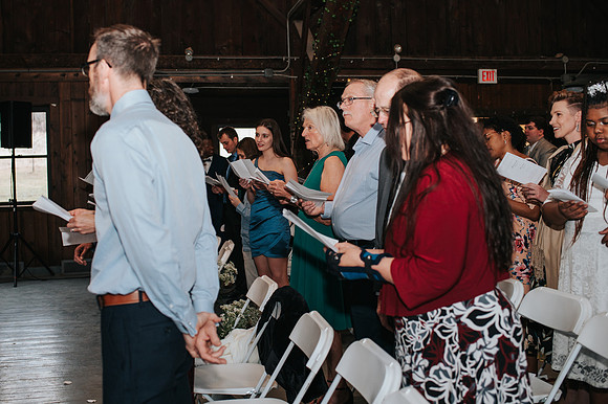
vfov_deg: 33.7
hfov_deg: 48.9
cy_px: 185
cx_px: 278
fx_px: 667
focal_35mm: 40
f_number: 2.8
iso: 1000
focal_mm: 35
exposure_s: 1/160
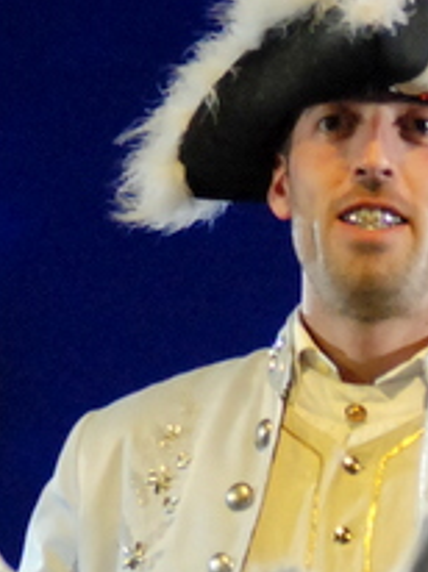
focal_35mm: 859
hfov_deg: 1.7
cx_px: 304
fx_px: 14191
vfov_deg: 2.3
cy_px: 708
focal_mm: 170
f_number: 2.8
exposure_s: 1/500
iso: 1600
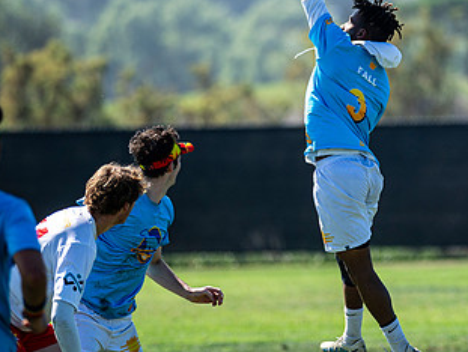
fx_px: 6890
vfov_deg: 2.9
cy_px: 123
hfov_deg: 3.9
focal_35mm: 509
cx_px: 414
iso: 140
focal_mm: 220
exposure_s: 1/2000
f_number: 2.8
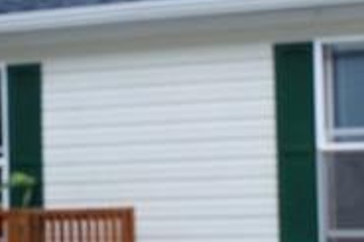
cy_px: 52
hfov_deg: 11.2
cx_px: 118
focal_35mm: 183
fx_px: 1849
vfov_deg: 7.5
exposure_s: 1/60
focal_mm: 22
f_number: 4
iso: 160
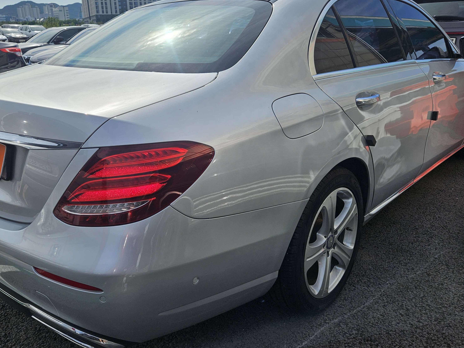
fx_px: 416
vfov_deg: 45.4
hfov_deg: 58.3
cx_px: 218
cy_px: 164
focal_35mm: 31
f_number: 1.8
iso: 25
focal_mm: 5.4
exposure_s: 1/2929
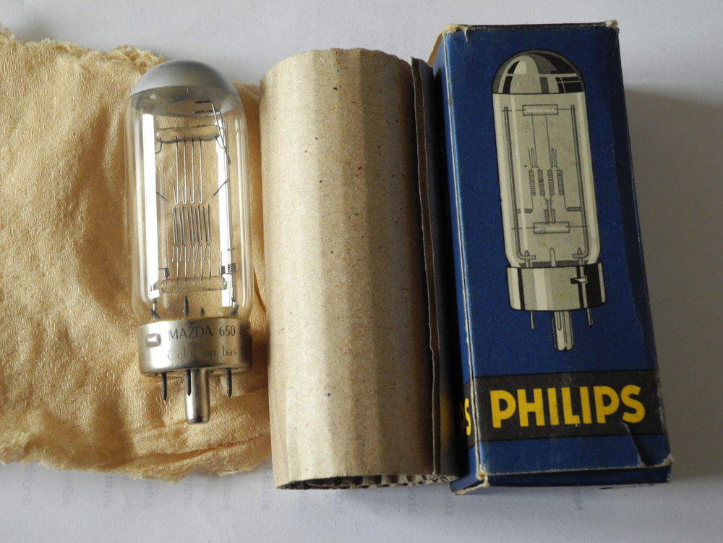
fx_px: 1274
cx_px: 362
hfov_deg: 31.7
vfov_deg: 24.0
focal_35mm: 61
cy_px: 272
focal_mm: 13
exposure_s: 1/30
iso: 400
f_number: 3.5
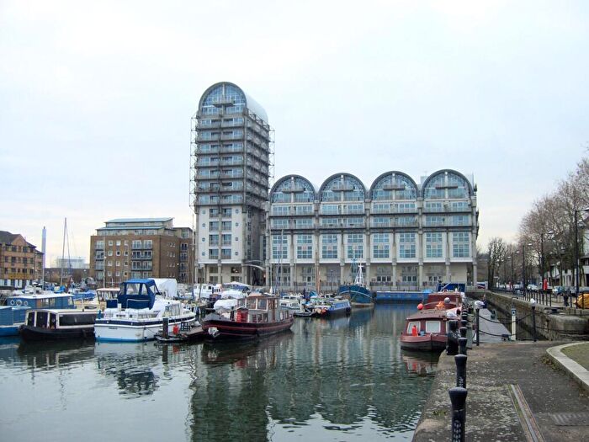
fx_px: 664
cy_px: 221
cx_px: 294
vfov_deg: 36.8
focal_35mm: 39
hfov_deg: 47.9
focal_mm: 8
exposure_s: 1/160
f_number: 2.8
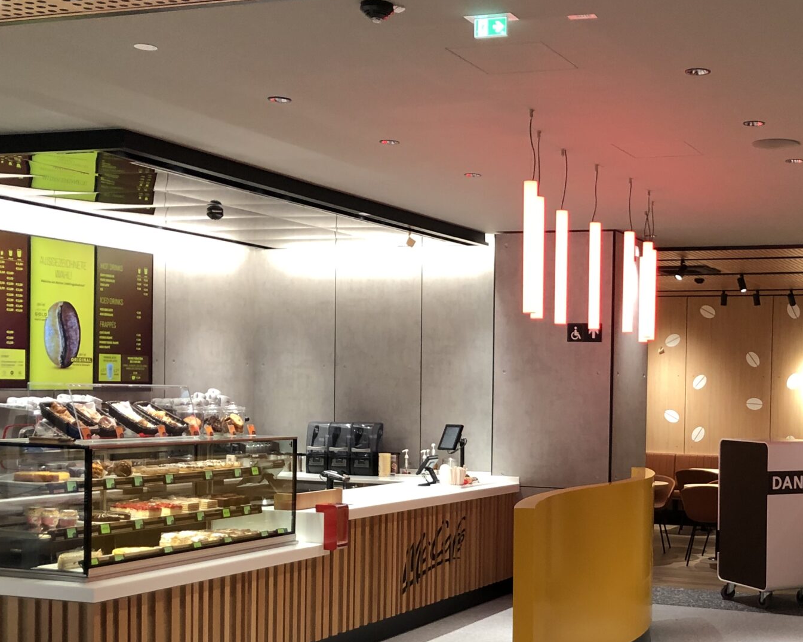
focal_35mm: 52
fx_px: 1236
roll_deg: -0.7
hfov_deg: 34.9
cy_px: 452
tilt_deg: -0.8
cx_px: 636
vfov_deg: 28.8
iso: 40
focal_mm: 3.99
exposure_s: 1/22
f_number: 1.8
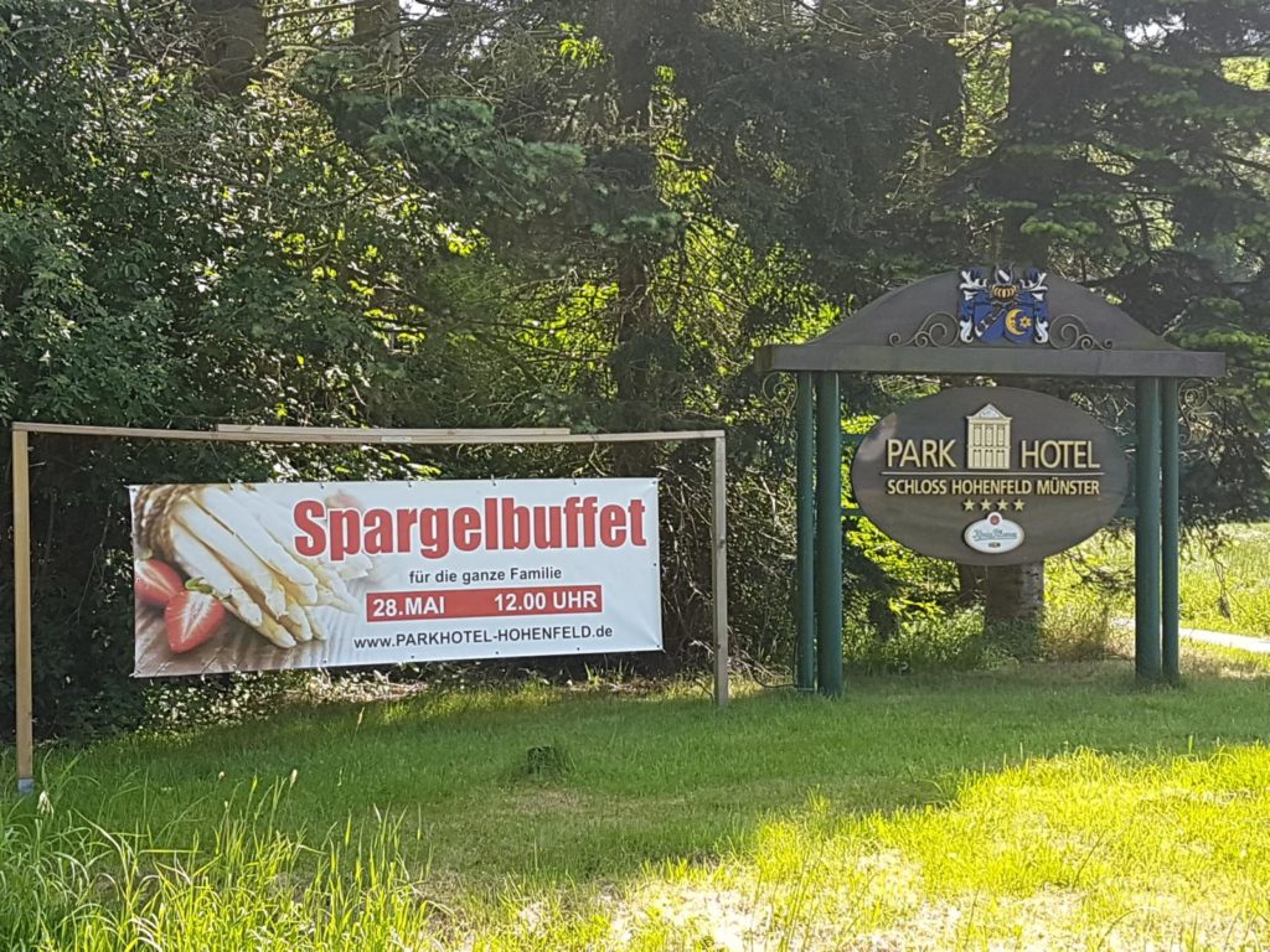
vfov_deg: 53.1
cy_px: 476
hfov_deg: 67.3
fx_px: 954
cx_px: 635
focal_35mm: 26
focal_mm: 4.2
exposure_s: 1/483
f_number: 1.7
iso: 40
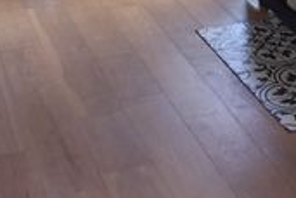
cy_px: -142
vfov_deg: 12.4
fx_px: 839
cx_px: 206
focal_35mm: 102
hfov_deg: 19.9
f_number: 1.9
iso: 50
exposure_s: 1/50
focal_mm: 2.91
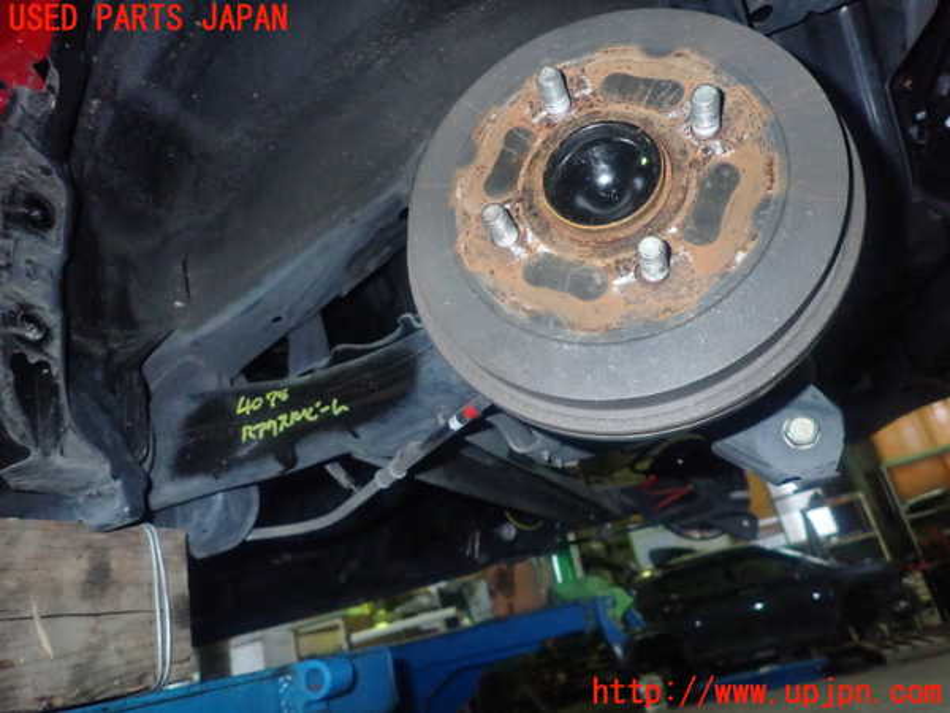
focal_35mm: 25
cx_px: 475
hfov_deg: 69.4
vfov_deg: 54.9
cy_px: 356
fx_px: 686
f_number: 5.6
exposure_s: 1/30
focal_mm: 4.5
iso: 800
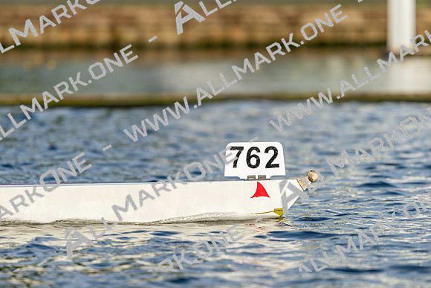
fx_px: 3592
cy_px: 144
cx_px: 216
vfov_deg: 4.6
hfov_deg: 6.9
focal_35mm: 300
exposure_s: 1/2500
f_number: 4
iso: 200
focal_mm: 300
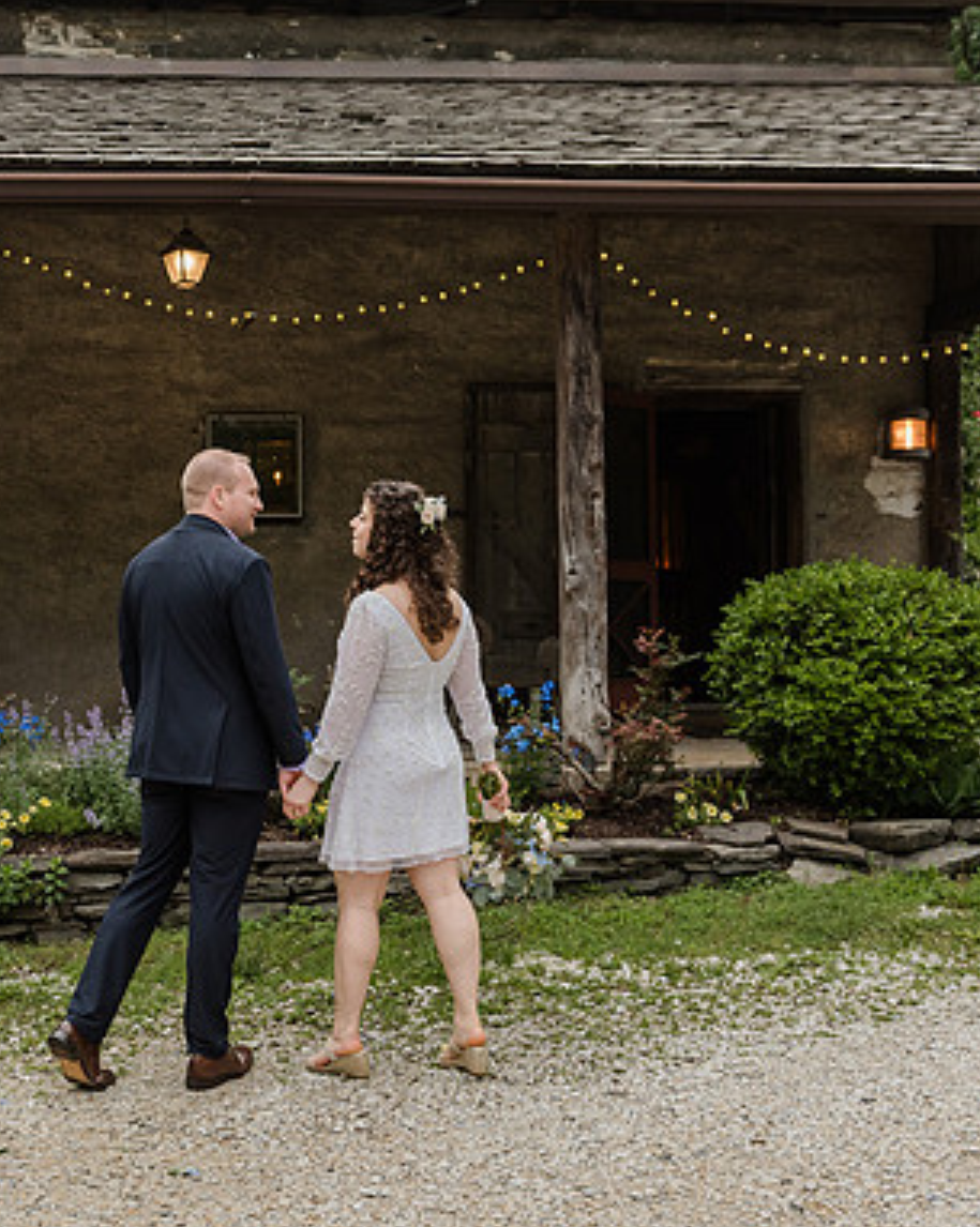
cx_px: 236
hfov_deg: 31.4
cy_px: 608
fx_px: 1706
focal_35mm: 47
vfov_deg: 39.6
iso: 800
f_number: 4
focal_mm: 32
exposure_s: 1/320
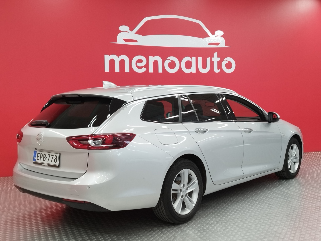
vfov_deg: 54.9
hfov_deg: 69.4
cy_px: 120
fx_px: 232
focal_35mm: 25
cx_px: 160
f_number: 1.89
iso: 140
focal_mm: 5.95
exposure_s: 1/50
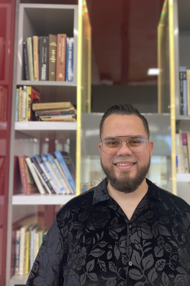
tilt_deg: +5.3
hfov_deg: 39.6
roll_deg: +0.5
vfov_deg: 57.2
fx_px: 261
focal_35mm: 33
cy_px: 150
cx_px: 123
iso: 32
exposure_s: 1/61
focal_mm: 4.25
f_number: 1.8
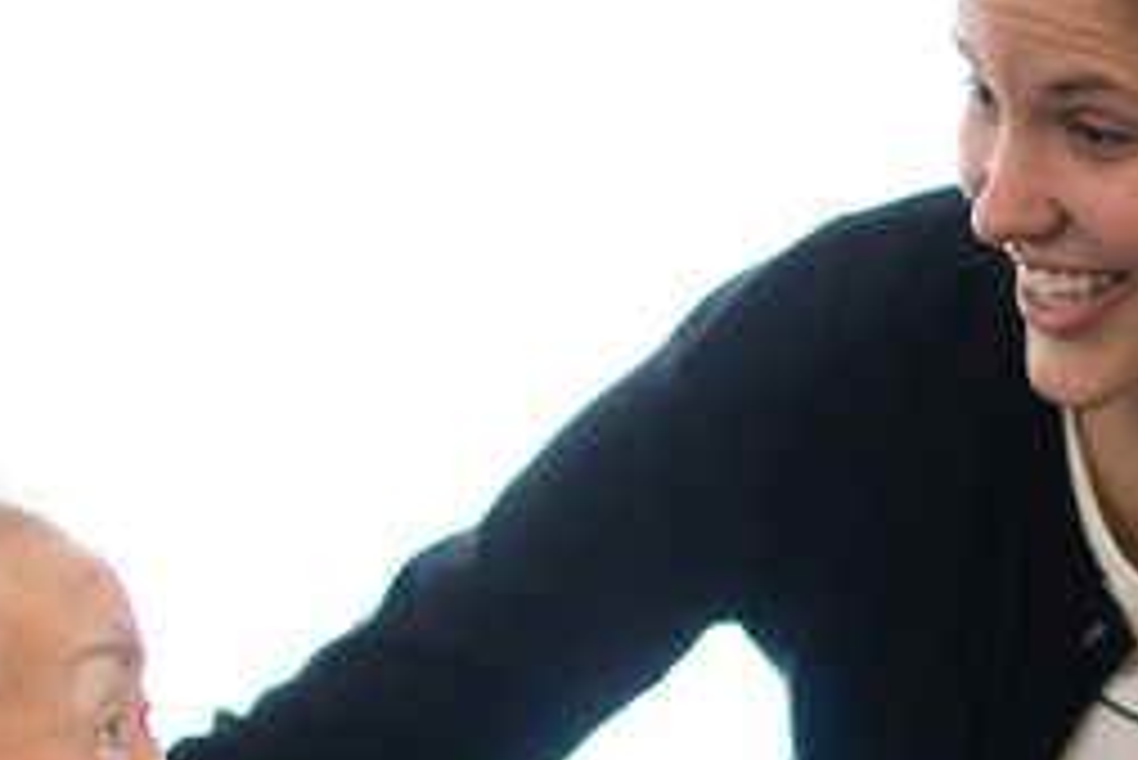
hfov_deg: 7.2
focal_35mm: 285
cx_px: 562
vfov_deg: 4.8
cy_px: 965
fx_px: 9014
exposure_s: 1/320
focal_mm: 85
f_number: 1.6
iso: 160
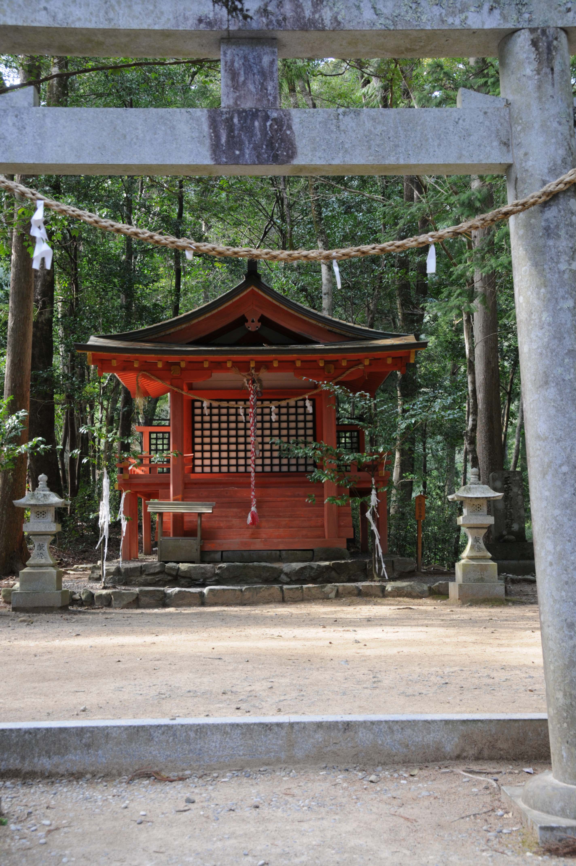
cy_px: 433
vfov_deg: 46.4
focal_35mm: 42
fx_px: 1011
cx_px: 288
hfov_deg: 31.8
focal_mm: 28
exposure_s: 1/15
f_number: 8
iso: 200
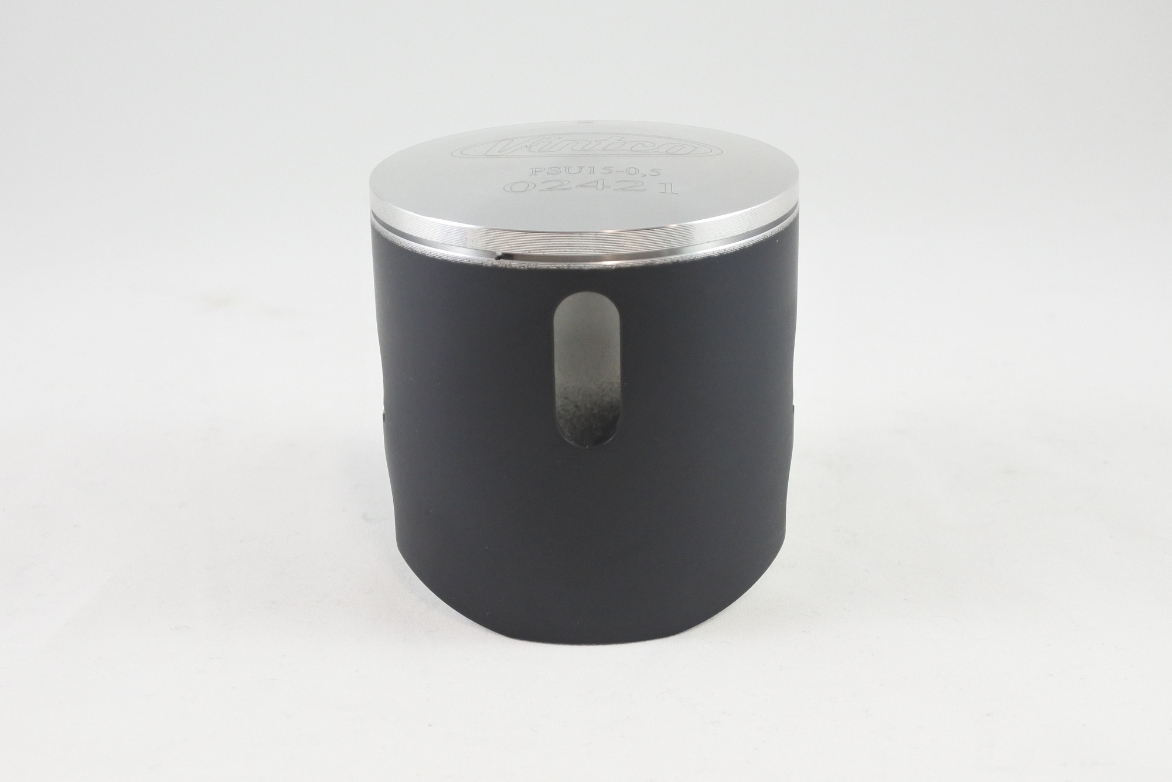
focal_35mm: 40
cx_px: 586
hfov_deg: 48.5
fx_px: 1302
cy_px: 391
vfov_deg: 33.4
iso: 560
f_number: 4.2
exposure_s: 1/125
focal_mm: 15
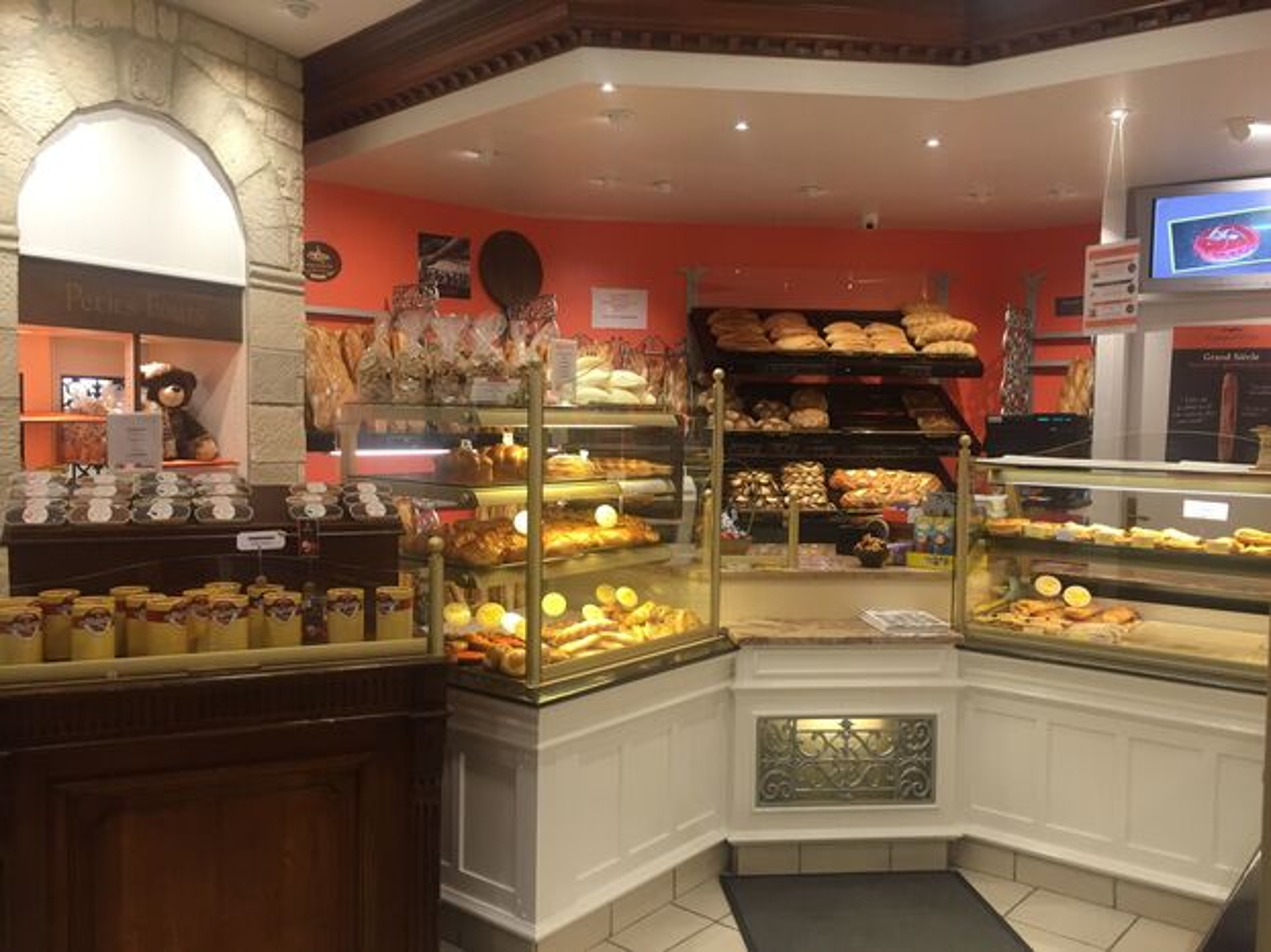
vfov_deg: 48.2
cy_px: 476
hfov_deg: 61.7
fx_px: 1064
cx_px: 636
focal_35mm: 29
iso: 50
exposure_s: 1/33
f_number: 2.2
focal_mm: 4.15
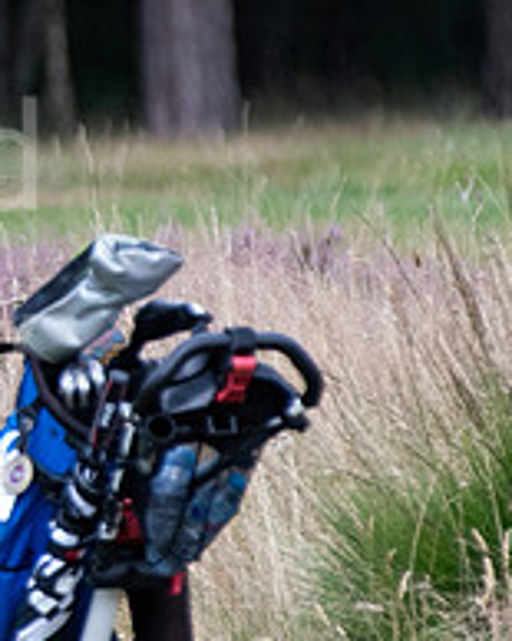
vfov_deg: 1.0
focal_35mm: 2022
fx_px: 38330
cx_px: -383
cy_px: 187
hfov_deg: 0.8
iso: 1600
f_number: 6.3
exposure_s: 1/1000
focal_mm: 480
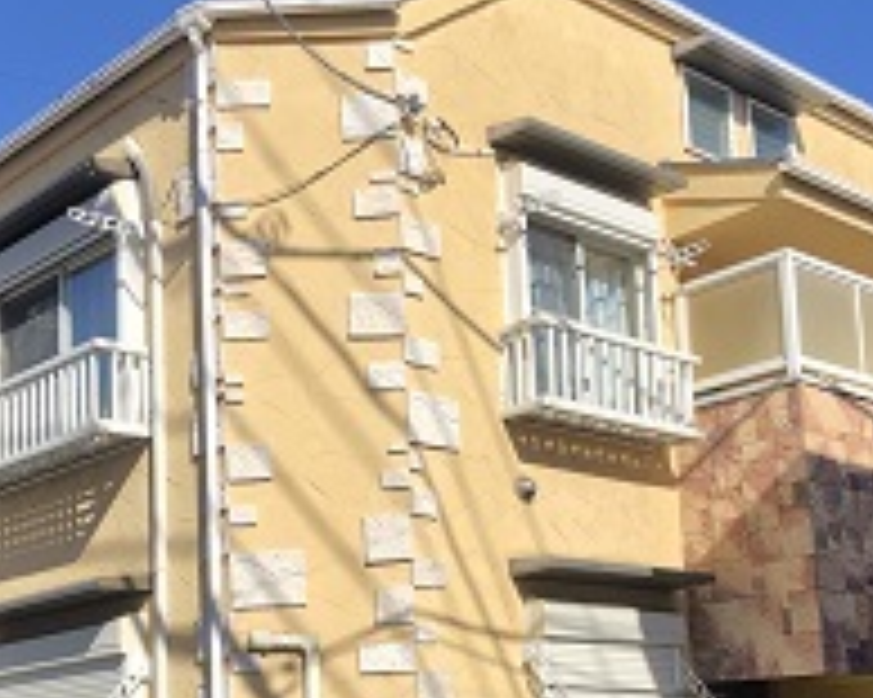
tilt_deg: +10.1
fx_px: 1472
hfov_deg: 33.0
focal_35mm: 57
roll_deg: +2.6
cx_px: 468
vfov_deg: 26.2
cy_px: 552
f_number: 1.8
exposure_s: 1/657
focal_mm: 3.99
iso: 20
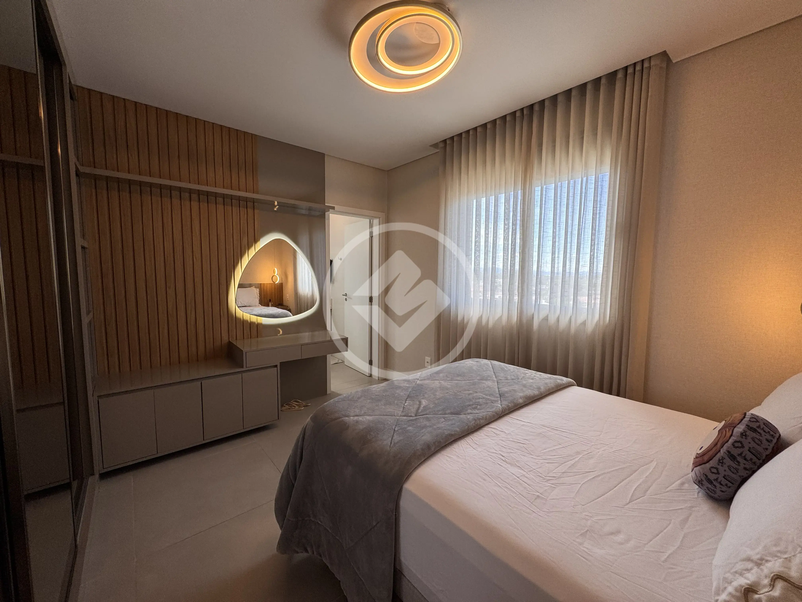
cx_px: 401
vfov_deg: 85.7
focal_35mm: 14
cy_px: 301
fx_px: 324
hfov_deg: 102.1
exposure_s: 1/120
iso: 64
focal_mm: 2.22
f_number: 2.2
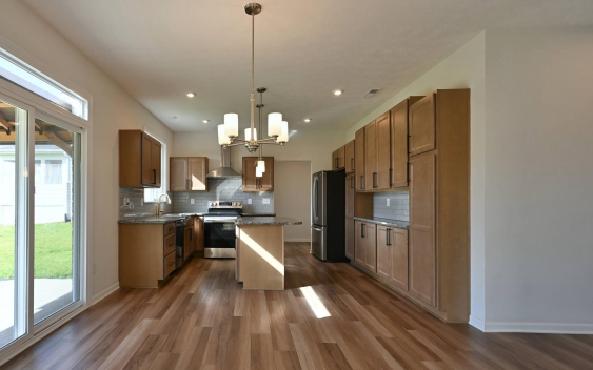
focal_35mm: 19
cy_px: 199
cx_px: 235
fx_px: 307
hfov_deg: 86.8
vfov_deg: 62.2
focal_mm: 14
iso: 400
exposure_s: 1/125
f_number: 6.3
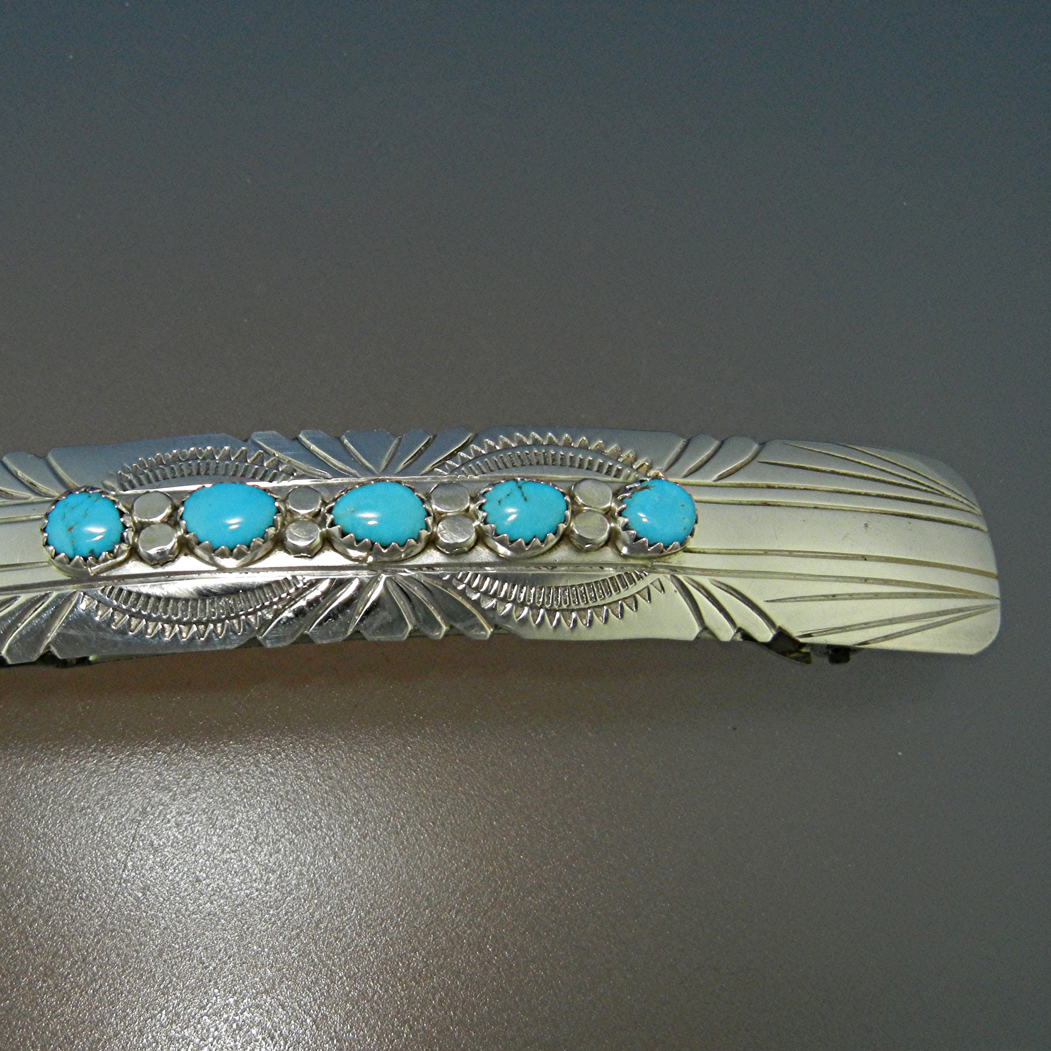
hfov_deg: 31.4
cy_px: 528
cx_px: 341
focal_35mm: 54
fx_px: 1855
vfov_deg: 31.6
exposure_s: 1/30
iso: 436
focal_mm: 8.1
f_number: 7.6
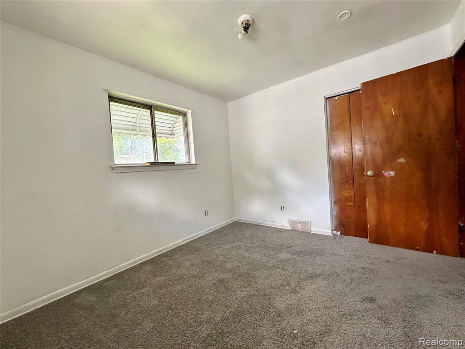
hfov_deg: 102.1
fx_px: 188
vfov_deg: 85.7
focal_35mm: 14
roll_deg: +4.3
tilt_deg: -2.0
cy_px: 174
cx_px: 232
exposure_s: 1/99
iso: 125
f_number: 2.2
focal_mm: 2.22
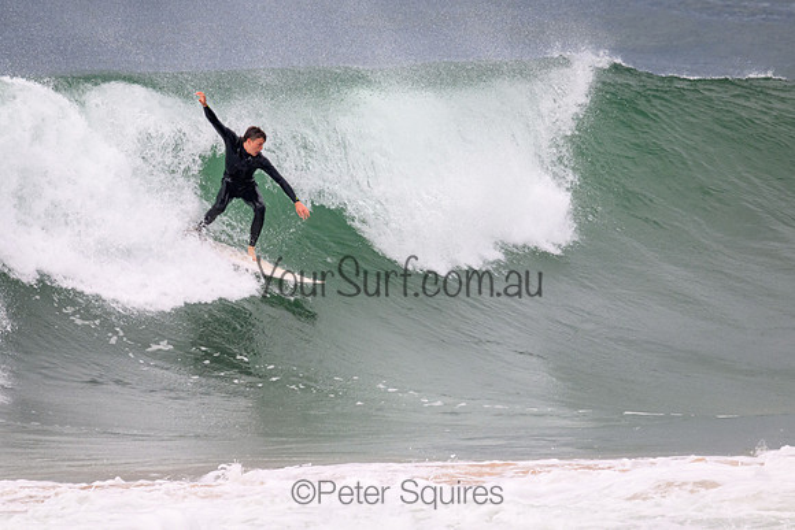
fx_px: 22218
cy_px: 179
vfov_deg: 1.4
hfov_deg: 2.0
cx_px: 320
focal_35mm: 1006
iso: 1100
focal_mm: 760
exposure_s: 1/2000
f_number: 11
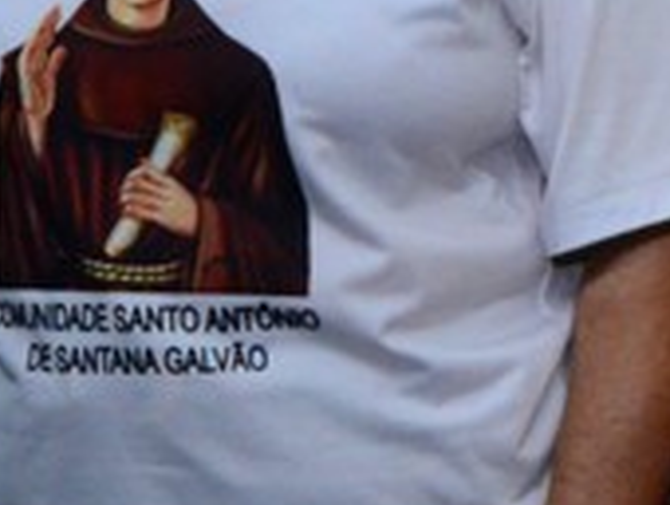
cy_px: -105
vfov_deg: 3.2
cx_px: 1385
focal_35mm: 469
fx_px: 9090
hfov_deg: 4.2
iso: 2500
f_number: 5
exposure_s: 1/200
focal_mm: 62
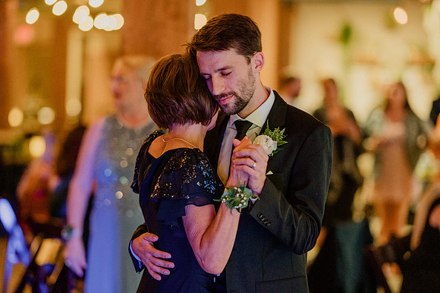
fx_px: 1283
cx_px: 220
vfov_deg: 13.0
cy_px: 146
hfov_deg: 19.5
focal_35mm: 105
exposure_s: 1/250
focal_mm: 105
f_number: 2
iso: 3200
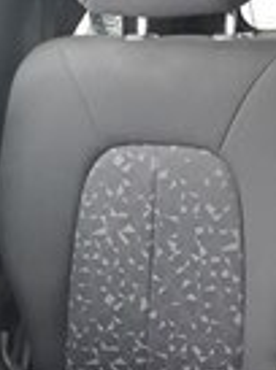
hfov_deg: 14.9
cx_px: 62
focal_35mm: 98
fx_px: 1047
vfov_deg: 19.3
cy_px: 405
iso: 160
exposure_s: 1/33
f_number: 1.9
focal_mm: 3.6
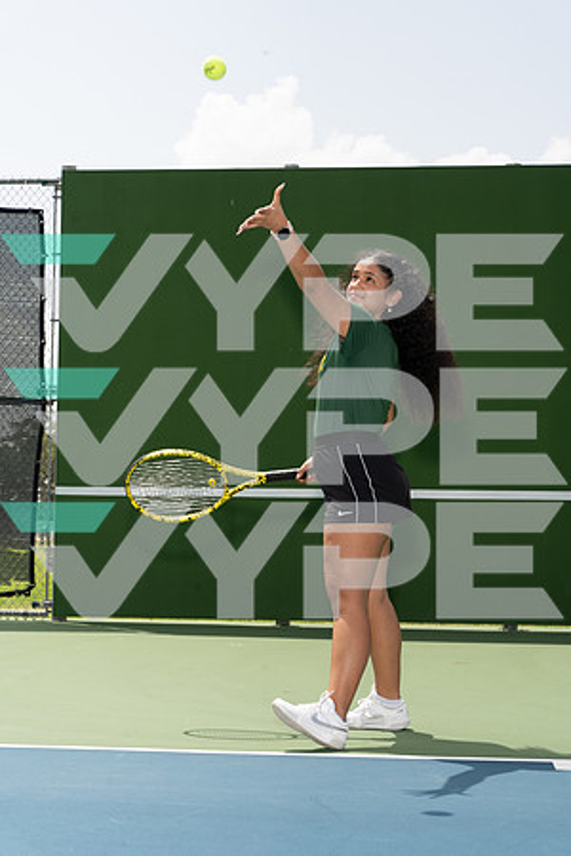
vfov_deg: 28.8
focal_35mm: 70
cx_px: 286
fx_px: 1665
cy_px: 428
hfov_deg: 19.5
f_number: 10
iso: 160
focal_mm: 70
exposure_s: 1/250
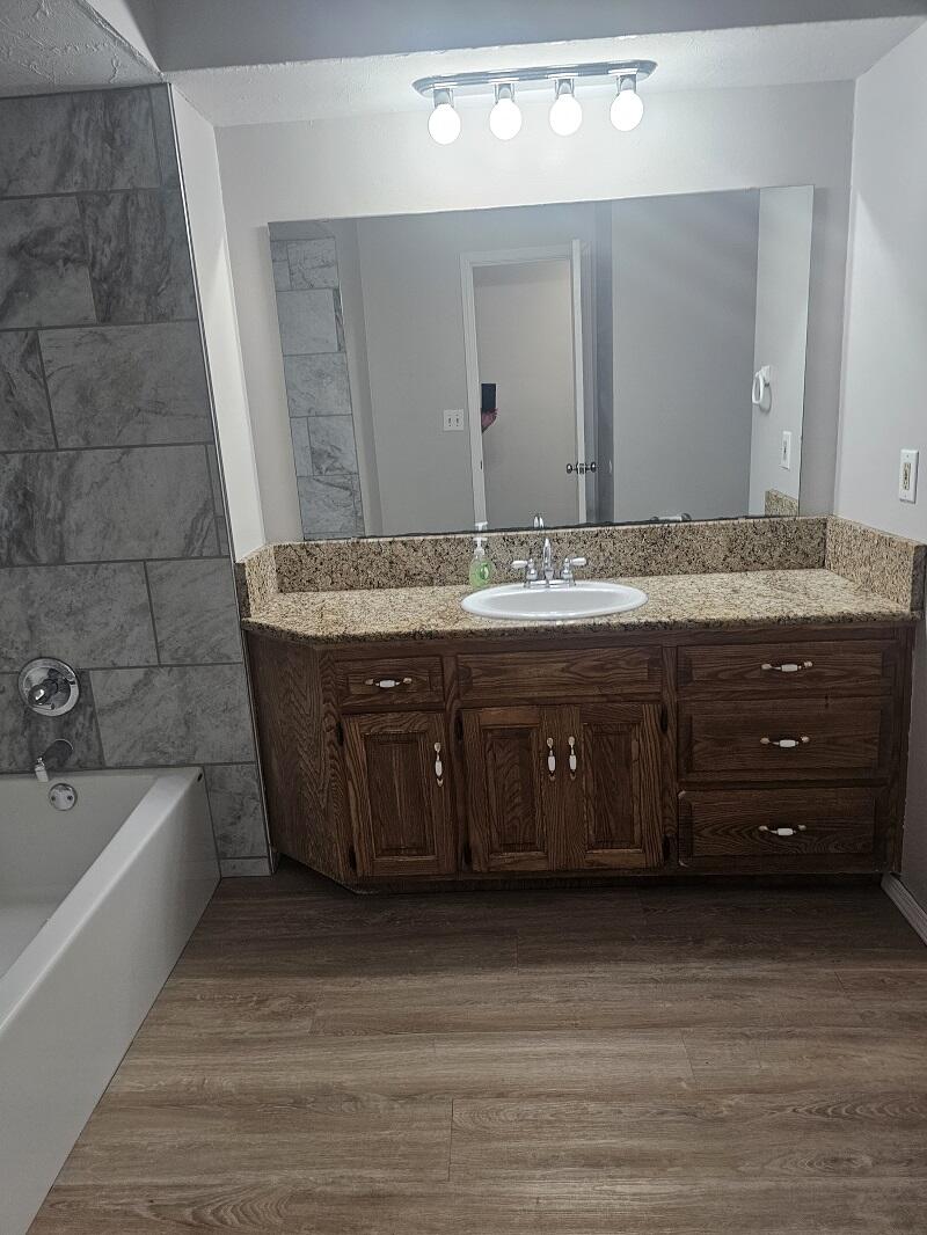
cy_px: 618
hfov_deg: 58.9
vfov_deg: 73.9
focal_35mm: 23
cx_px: 464
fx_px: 821
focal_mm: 6.3
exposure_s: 1/120
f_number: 1.7
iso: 320
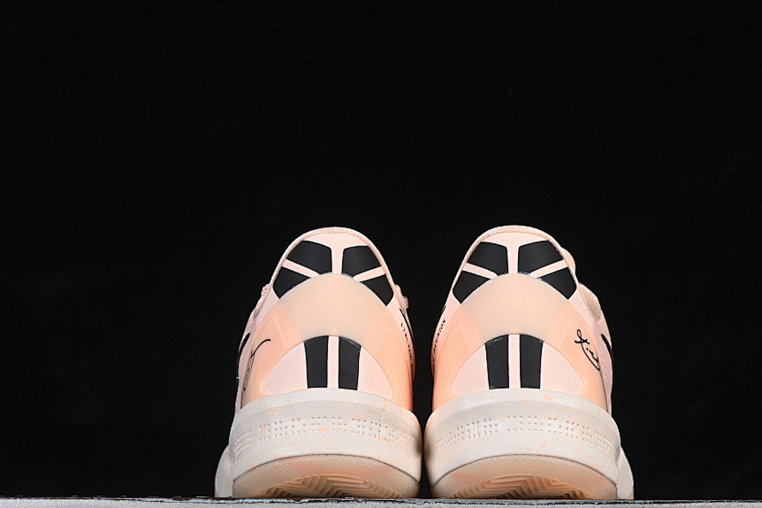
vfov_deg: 14.5
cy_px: 299
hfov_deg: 21.7
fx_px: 1989
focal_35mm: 94
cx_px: 428
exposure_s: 1/80
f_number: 8
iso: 160
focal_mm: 50
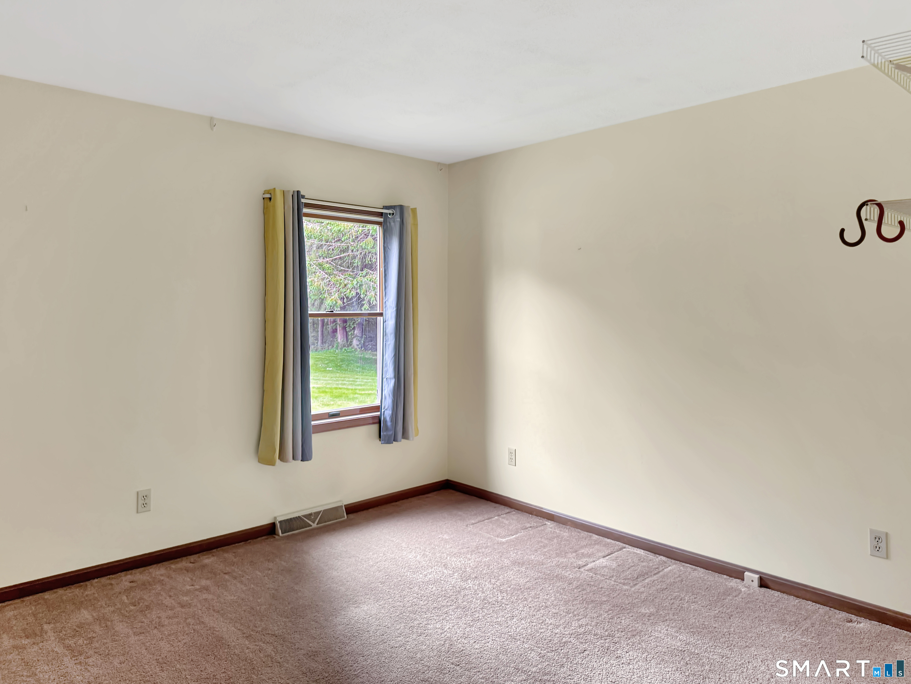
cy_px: 342
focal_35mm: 24
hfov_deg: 71.6
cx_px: 456
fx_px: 632
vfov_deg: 56.8
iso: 160
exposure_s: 1/60
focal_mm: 6.76
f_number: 1.78
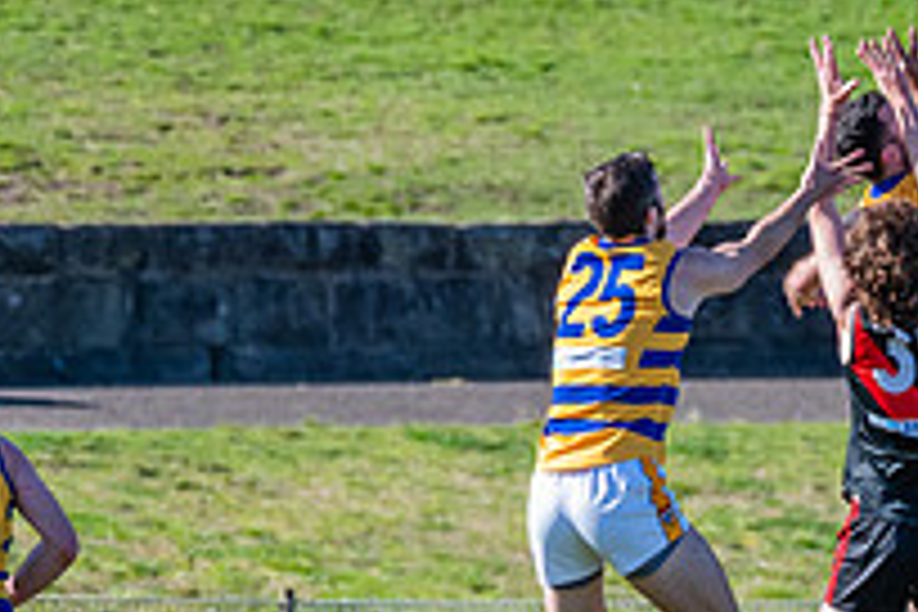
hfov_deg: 1.8
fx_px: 28532
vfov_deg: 1.2
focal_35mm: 1119
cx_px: 998
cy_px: 480
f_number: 6.3
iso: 800
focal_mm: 350
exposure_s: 1/1600
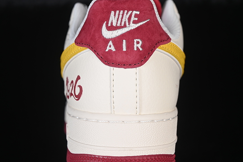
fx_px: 506
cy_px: 81
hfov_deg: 27.0
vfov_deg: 18.2
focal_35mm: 75
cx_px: 122
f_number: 7.1
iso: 160
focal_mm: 50
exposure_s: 1/80
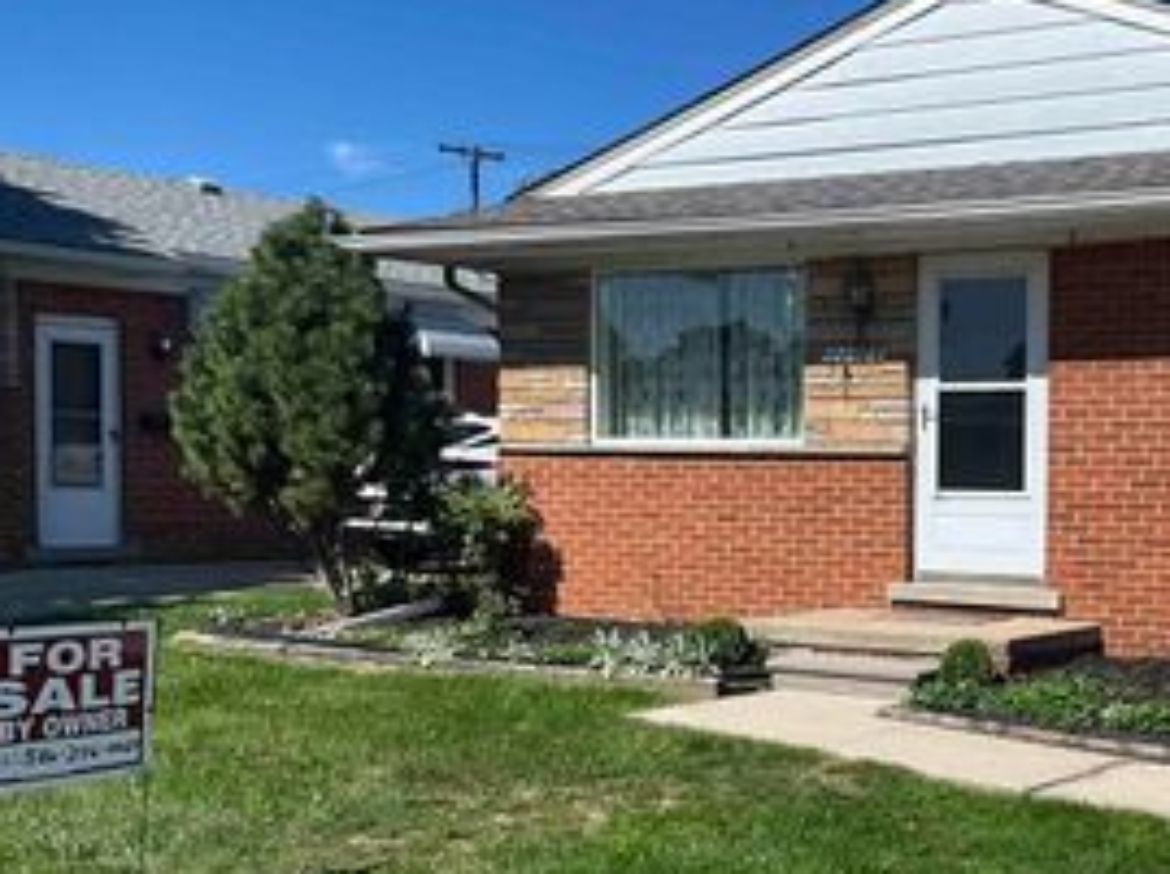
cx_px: 1005
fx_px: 1823
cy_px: 585
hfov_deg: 34.0
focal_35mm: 54
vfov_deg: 26.8
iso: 25
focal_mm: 3
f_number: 1.8
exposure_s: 1/2427
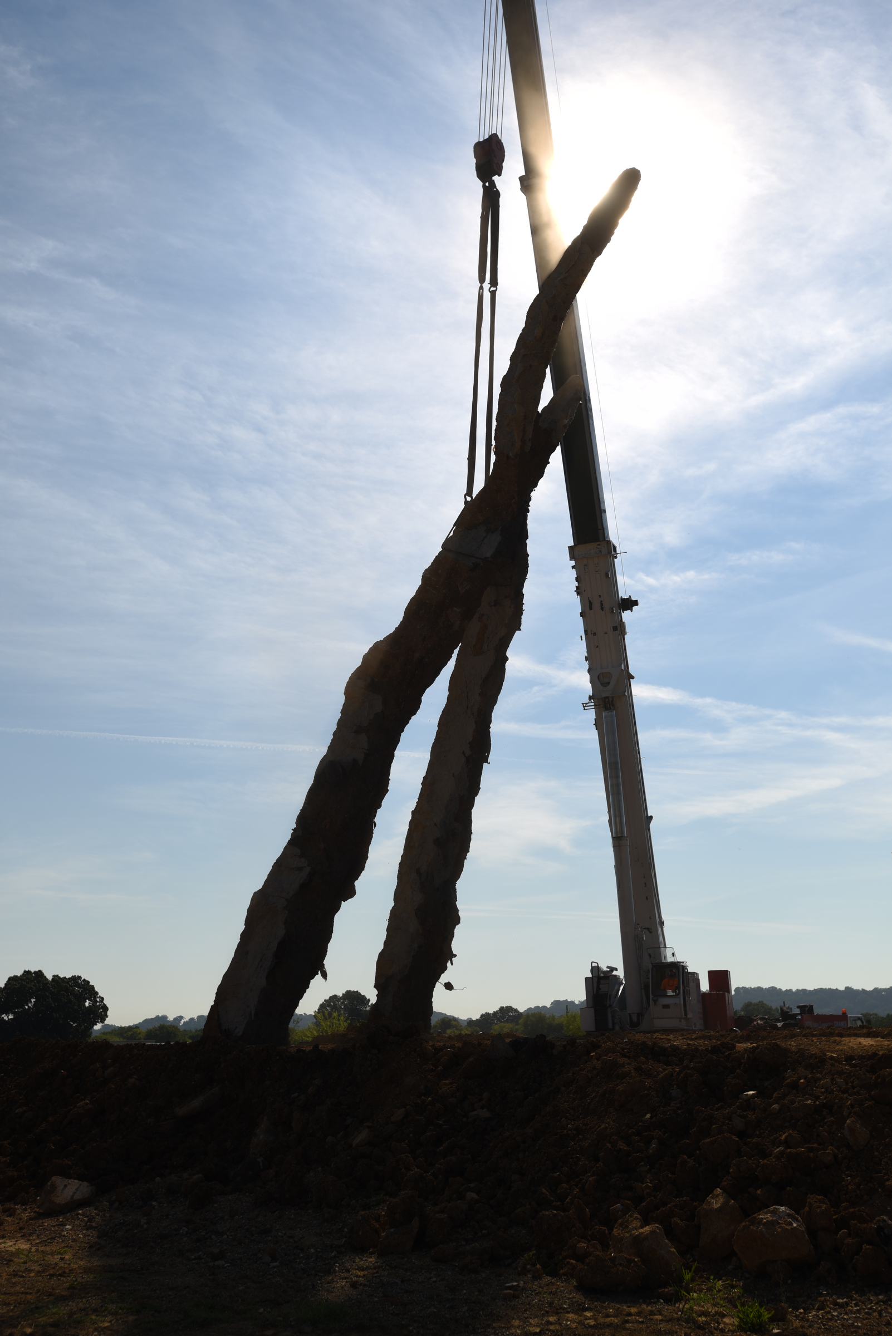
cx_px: 446
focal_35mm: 32
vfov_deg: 58.7
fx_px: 1188
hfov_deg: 41.1
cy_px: 668
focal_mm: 32
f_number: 4.5
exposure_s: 1/1000
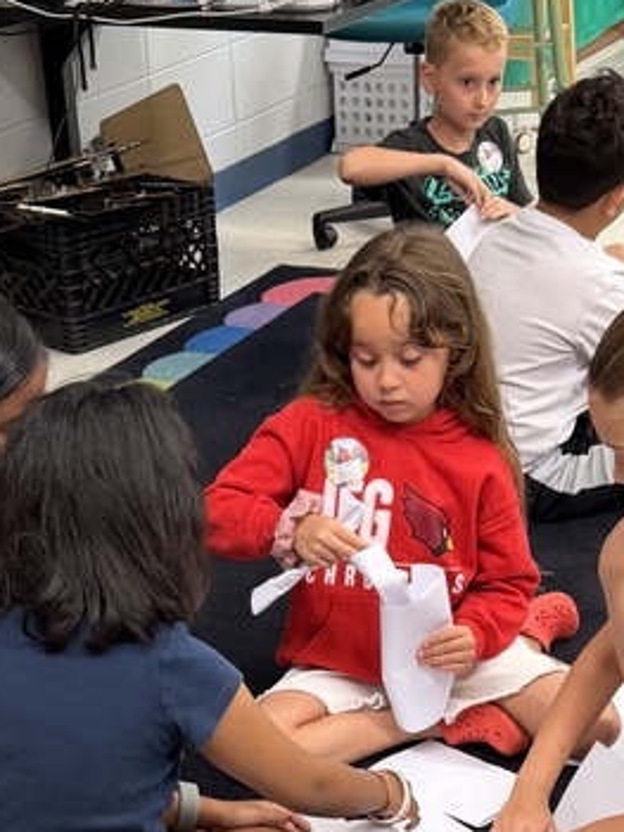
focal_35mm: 70
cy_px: 1010
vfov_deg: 24.9
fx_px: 1683
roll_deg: +1.5
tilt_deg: -38.5
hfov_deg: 21.0
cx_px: 254
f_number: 1.78
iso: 125
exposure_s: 1/60
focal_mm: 6.76
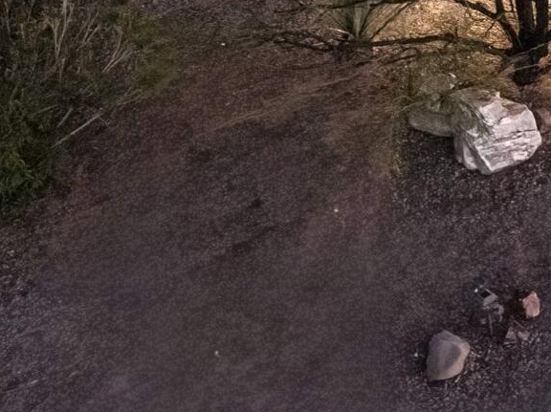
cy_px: -169
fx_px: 1988
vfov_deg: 11.4
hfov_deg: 14.0
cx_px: 985
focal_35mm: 125
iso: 800
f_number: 2.8
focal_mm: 12.29
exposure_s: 1/2
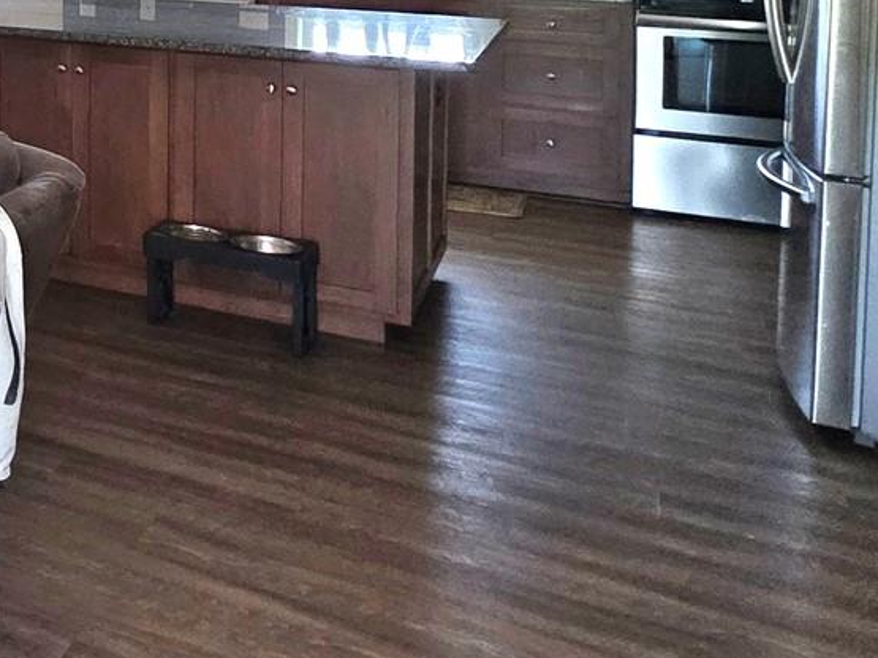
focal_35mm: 48
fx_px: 1217
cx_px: -498
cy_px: -103
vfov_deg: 27.2
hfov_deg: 26.2
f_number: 1.9
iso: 250
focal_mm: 2.2
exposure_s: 1/120
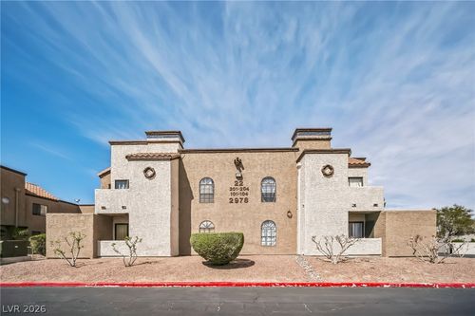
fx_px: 185
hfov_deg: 104.3
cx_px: 238
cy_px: 158
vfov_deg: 81.2
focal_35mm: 14
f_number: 6.3
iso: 125
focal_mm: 14
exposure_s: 1/1600
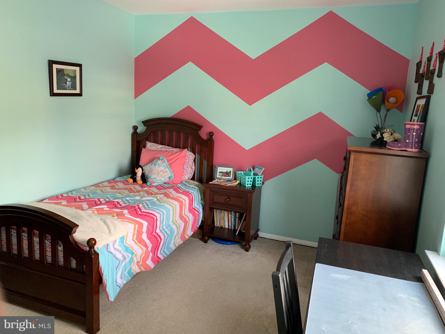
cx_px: 222
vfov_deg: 53.1
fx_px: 334
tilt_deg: -9.6
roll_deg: -3.4
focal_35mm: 26
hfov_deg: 67.3
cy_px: 167
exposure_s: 1/60
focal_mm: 4.25
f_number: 1.8
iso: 250
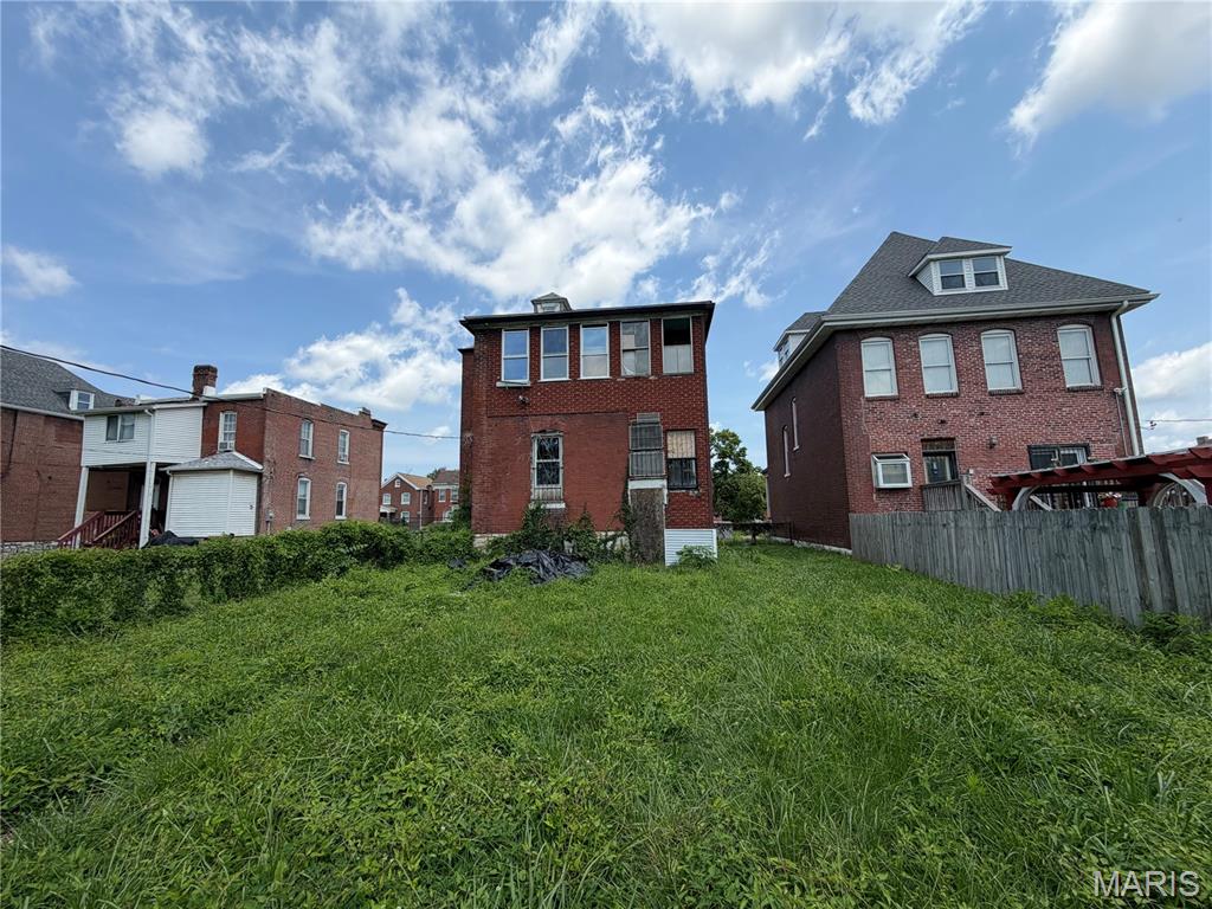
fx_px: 490
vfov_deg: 85.7
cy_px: 454
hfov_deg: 102.1
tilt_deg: +11.4
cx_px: 606
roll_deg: +2.1
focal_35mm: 14
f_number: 2.2
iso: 20
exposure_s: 1/770
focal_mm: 2.22
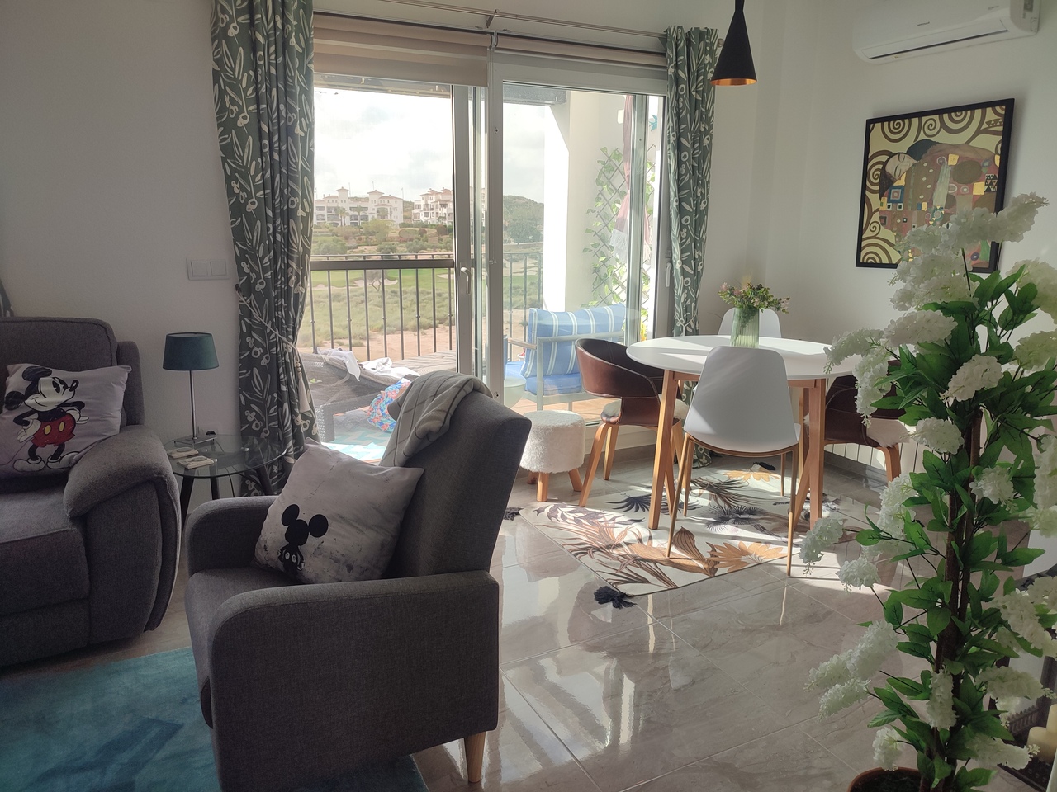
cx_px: 528
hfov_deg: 69.4
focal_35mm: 25
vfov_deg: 54.9
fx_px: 763
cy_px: 396
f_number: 1.9
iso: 50
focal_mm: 6.04
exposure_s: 1/253
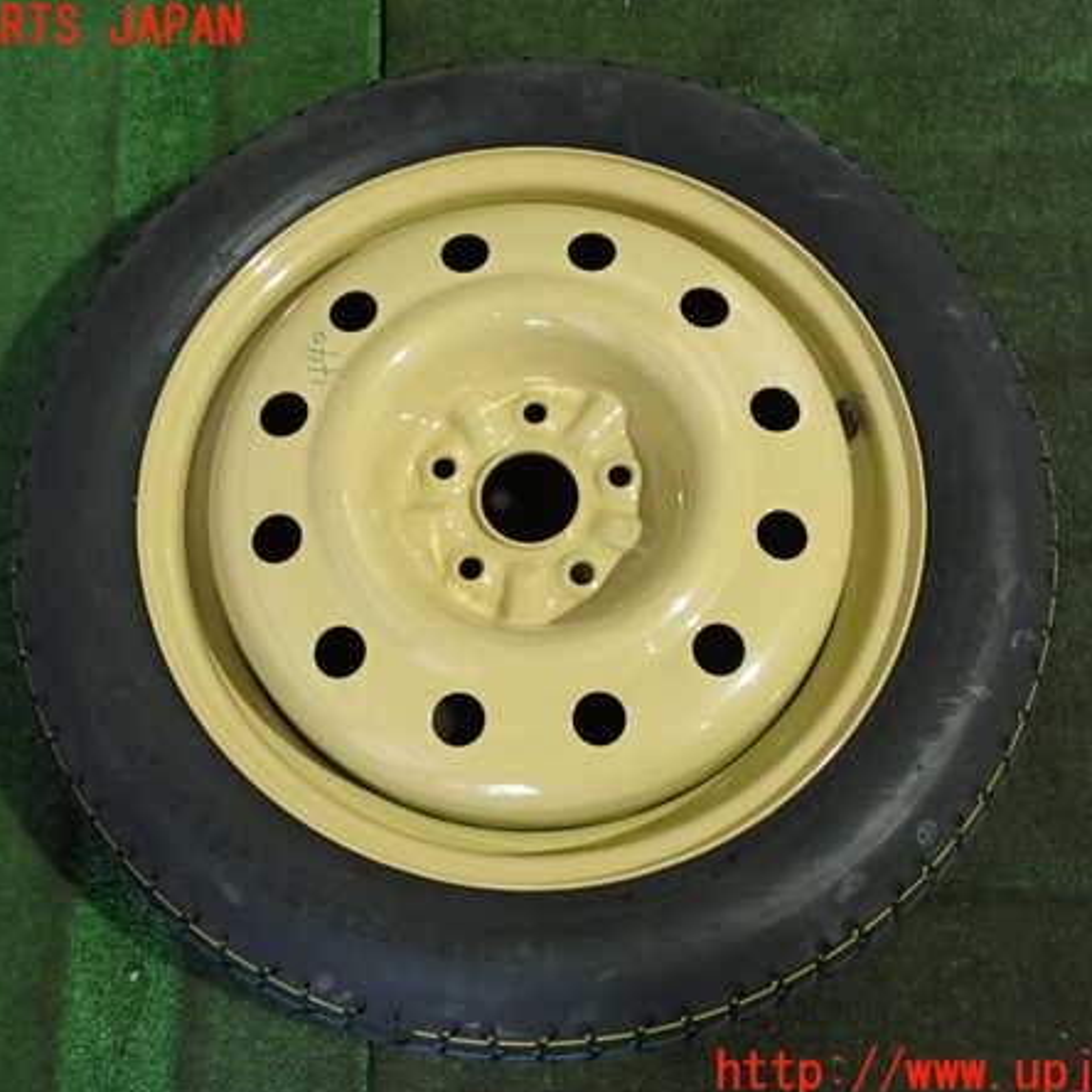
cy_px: 551
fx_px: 1535
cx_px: 534
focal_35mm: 43
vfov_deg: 39.2
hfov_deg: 39.2
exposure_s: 1/40
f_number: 2.5
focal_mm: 6.37
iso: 500
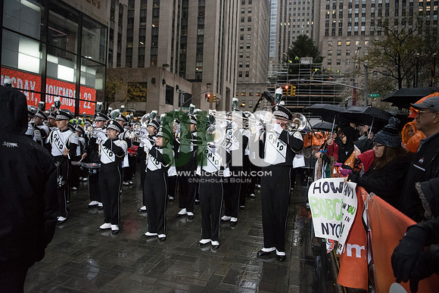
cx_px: 220
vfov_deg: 48.0
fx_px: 329
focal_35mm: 27
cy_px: 146
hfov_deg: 67.4
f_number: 2.8
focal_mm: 27
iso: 10000
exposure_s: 1/4000
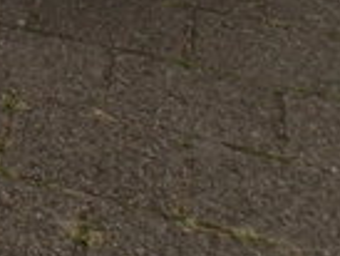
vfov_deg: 9.3
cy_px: -398
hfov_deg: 11.1
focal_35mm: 139
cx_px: -563
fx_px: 1366
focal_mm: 4.5
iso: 100
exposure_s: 1/200
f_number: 8
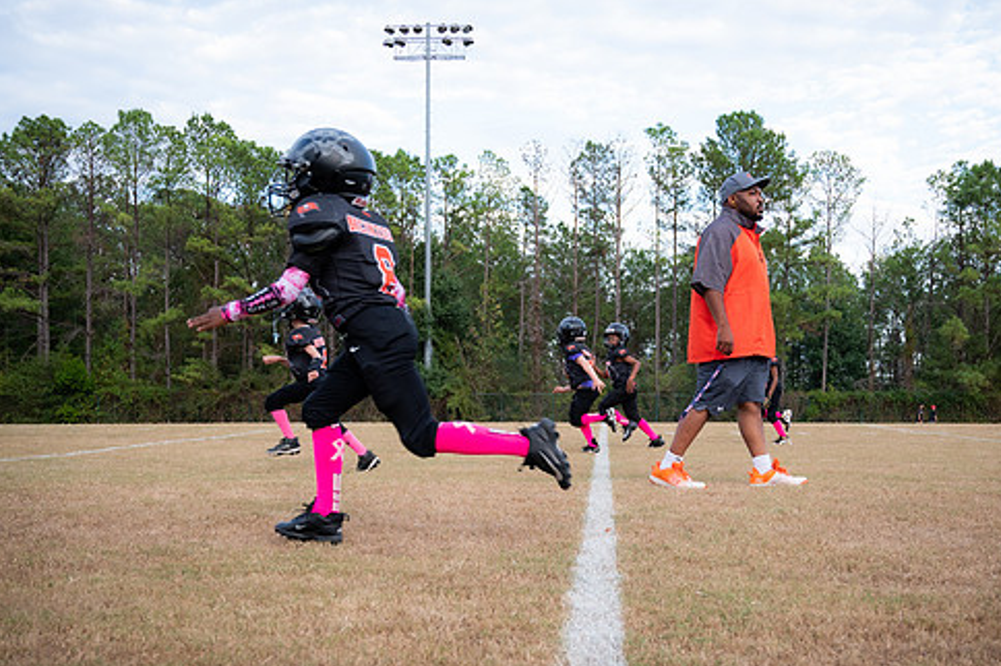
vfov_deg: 32.4
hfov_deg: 47.4
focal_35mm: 41
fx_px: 1139
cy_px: 421
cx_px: 555
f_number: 4
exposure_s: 1/640
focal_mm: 27
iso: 640
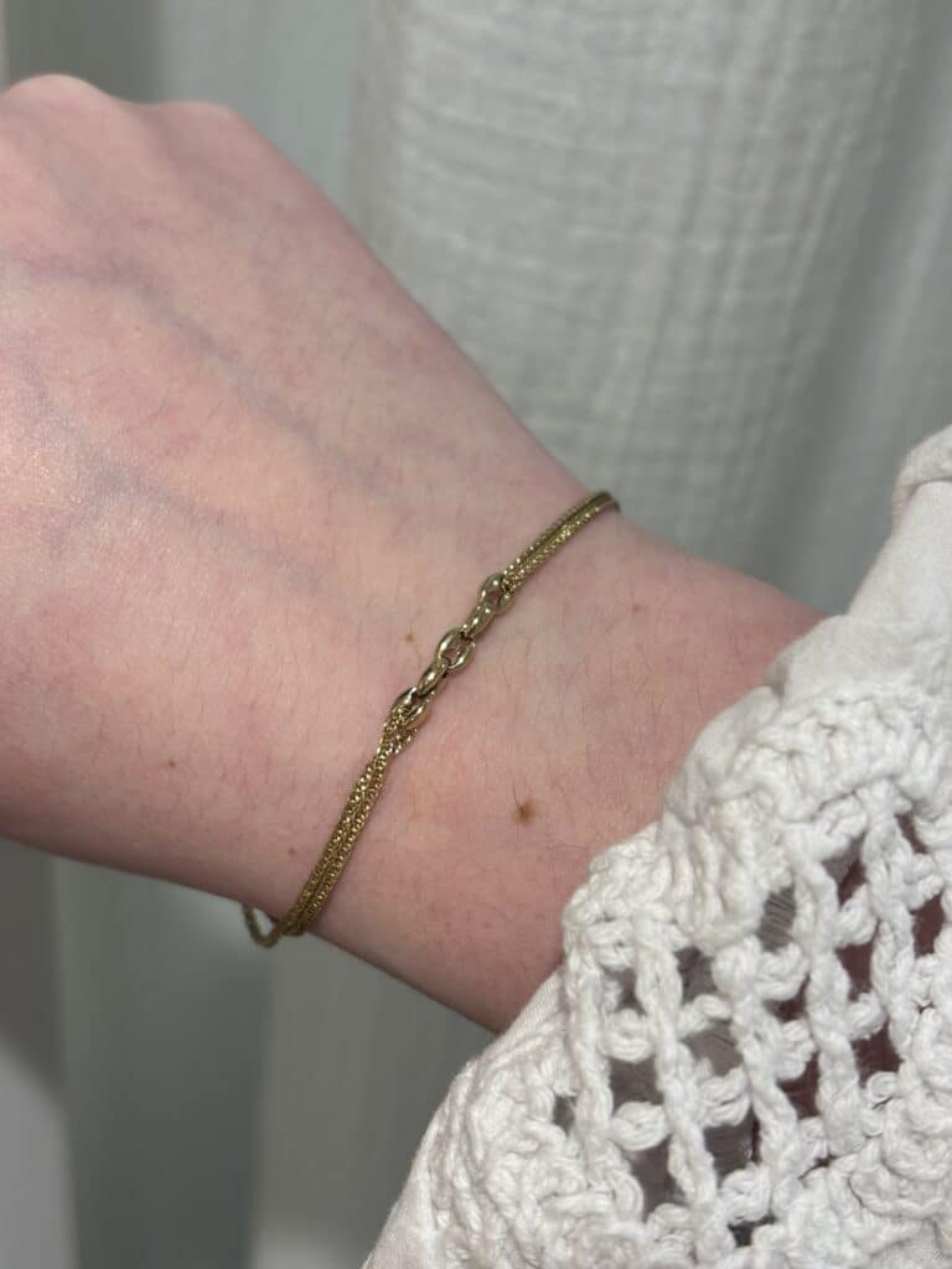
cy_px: 634
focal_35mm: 52
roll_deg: -7.3
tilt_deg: -39.5
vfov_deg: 36.8
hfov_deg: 28.0
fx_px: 1907
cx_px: 476
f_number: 1.6
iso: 40
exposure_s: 1/100
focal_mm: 5.96
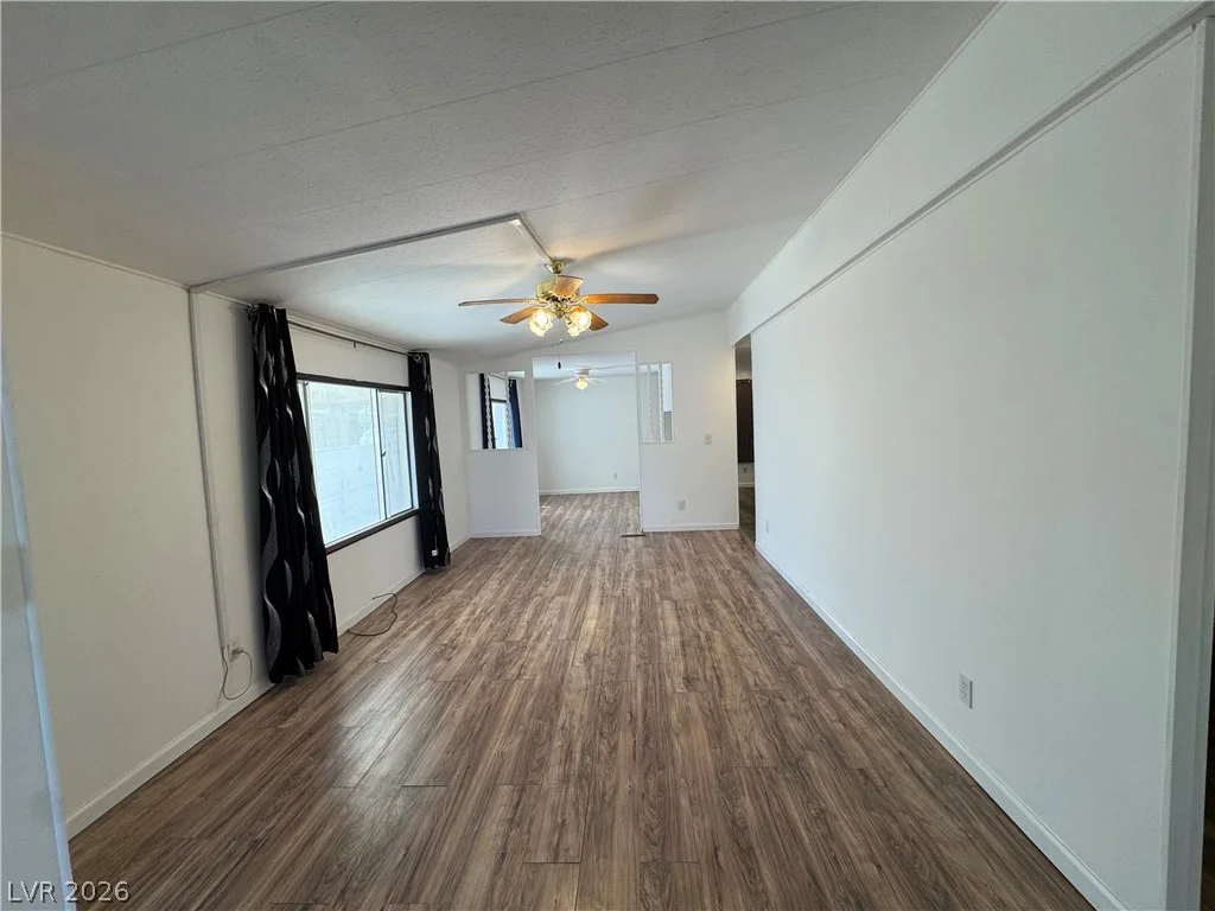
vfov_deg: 85.7
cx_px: 608
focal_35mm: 14
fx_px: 491
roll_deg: +2.4
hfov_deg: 102.1
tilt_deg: -5.5
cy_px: 456
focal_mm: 2.22
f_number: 2.2
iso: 80
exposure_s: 1/120
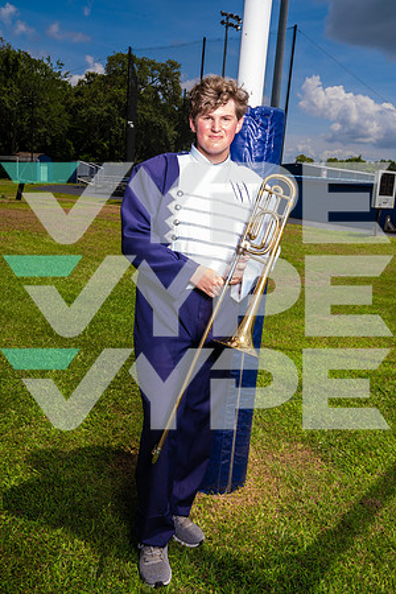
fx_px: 528
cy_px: 297
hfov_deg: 41.1
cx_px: 198
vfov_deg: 58.7
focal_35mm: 32
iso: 200
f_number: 11
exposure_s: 1/250
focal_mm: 32
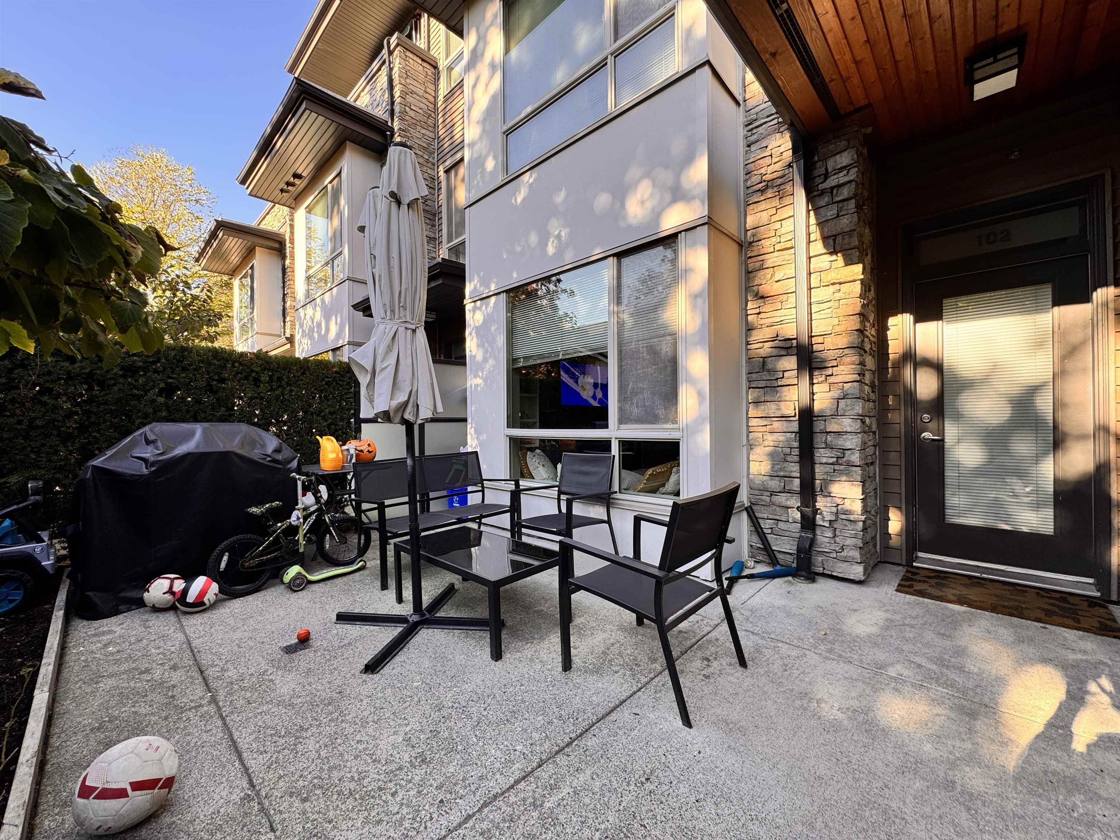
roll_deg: +1.4
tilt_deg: -0.5
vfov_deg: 85.7
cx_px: 560
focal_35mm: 14
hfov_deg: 102.1
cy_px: 420
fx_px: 453
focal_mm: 2.22
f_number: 2.2
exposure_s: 1/165
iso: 40
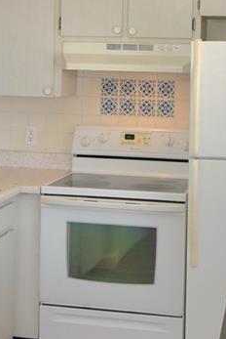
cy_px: 115
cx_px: 127
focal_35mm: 78
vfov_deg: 25.9
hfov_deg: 17.6
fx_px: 730
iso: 560
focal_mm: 15
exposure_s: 1/125
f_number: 5.6
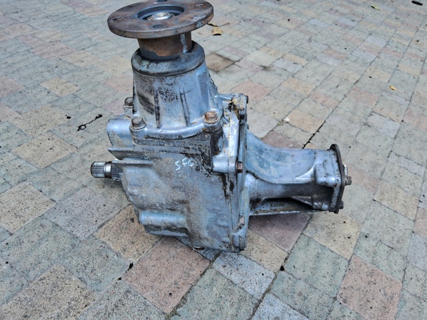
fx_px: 320
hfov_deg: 67.3
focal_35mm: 26
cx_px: 214
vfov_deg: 53.0
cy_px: 160
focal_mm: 3.98
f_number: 1.8
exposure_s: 1/100
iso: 40
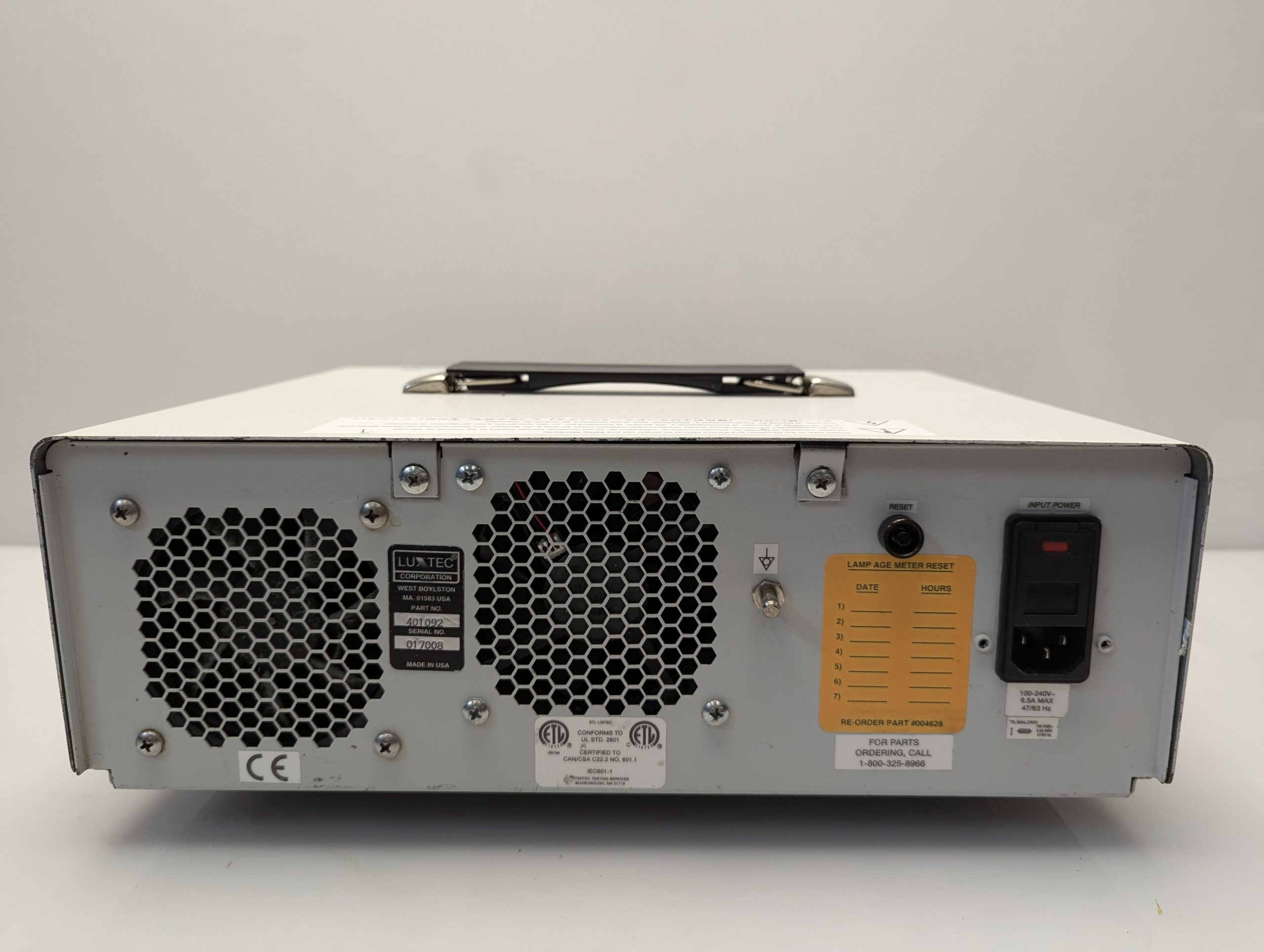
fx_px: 878
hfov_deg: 71.5
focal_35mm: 24
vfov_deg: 56.9
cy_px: 476
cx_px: 632
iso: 112
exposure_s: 1/100
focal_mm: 6.81
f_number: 1.85
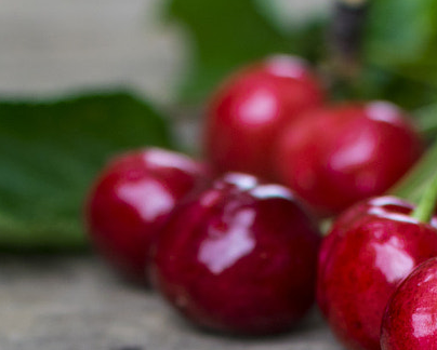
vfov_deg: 7.8
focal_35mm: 195
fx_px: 2523
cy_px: 461
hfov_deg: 9.9
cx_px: 170
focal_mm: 35
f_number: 3.2
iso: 100
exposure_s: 1/25
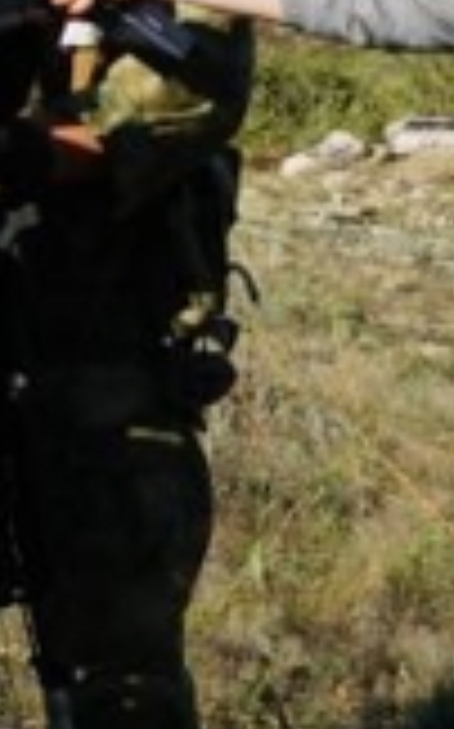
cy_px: -184
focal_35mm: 127
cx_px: 54
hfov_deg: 10.3
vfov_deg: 15.7
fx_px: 2519
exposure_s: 1/125
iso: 100
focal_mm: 18
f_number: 11
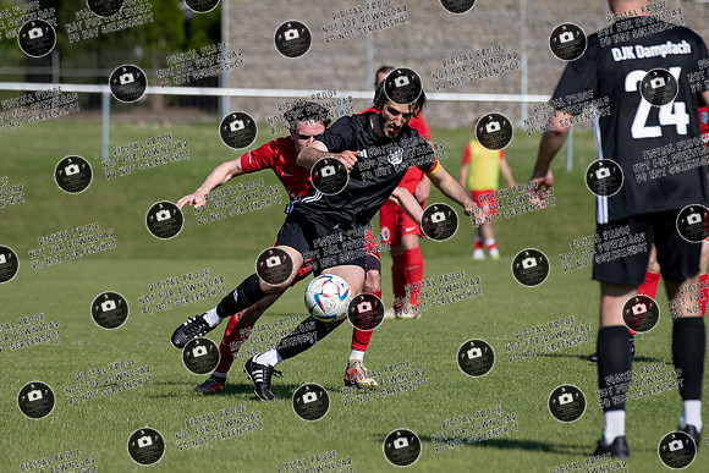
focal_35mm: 424
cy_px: 186
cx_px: 319
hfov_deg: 4.9
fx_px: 8344
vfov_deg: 3.2
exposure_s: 1/1600
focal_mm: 310
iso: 250
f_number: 5.6
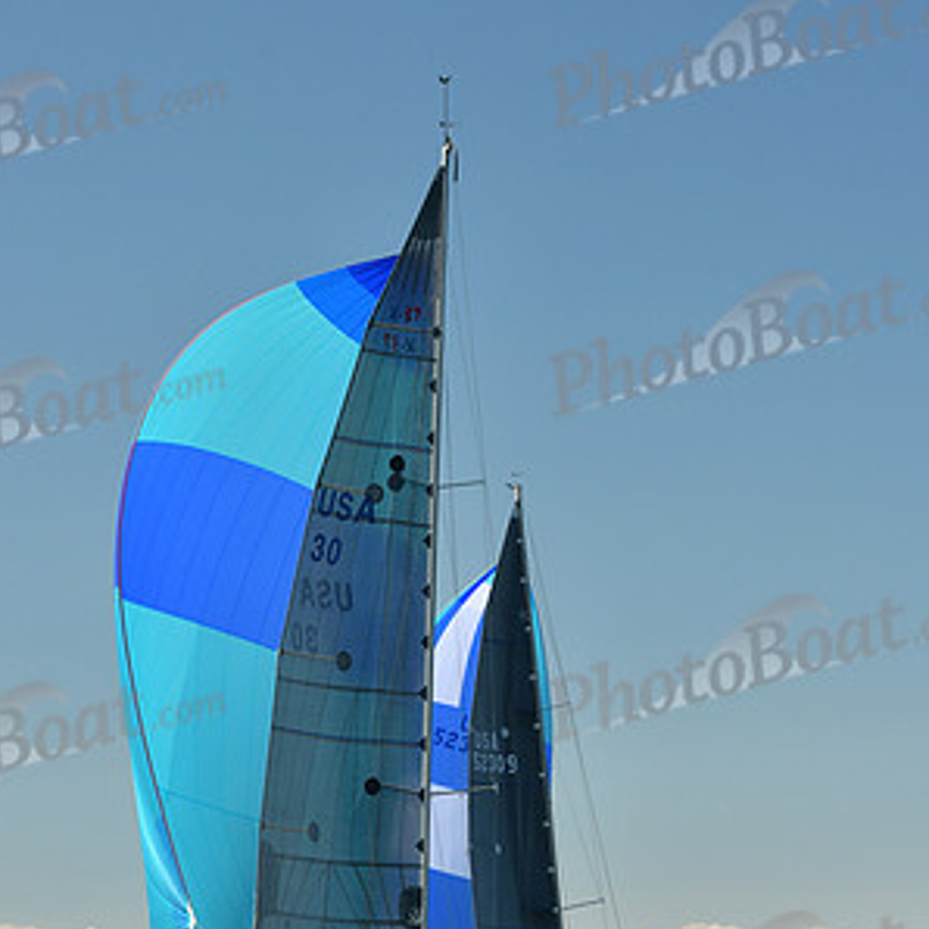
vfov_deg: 15.0
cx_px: 388
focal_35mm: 116
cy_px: 542
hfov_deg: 15.0
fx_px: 3522
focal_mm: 70
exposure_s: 1/640
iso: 320
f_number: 7.1
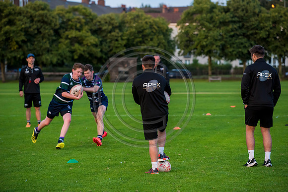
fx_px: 1280
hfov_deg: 12.8
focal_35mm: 160
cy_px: 96
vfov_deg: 8.6
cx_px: 144
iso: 1600
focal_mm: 160
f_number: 4.5
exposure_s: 1/640
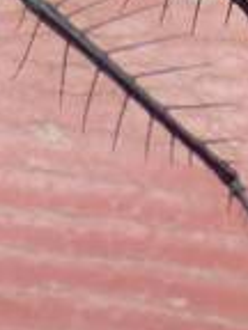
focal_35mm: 236
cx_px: -39
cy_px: -399
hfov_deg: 6.3
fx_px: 2254
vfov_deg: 7.9
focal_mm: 9.61
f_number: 3.4
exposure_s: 1/250
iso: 100
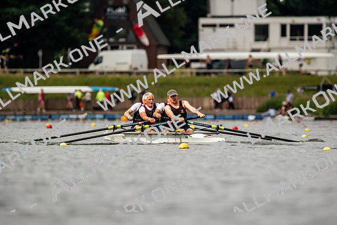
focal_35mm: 900
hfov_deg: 2.3
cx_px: 168
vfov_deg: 1.5
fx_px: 8427
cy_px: 112
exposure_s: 1/2000
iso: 250
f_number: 6.3
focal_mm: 600
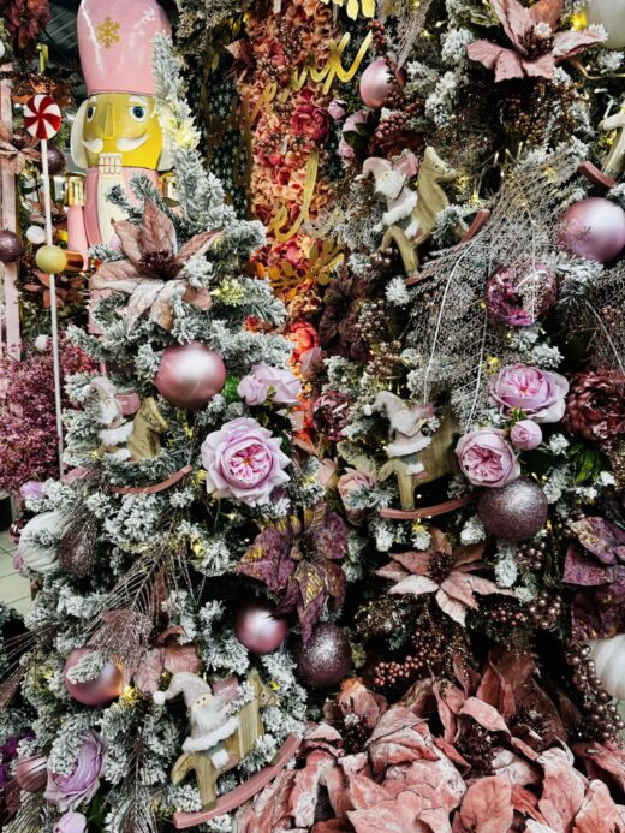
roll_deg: -0.9
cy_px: 416
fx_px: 578
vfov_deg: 71.6
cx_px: 312
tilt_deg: -11.2
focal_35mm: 24
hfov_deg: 56.8
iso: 125
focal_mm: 6.76
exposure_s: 1/50
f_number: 1.78
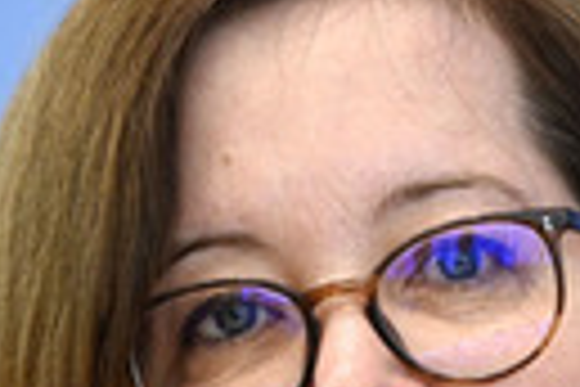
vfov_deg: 2.0
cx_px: 393
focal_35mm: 700
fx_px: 11277
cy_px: 482
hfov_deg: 2.9
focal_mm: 200
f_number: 7.1
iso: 3200
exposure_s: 1/500
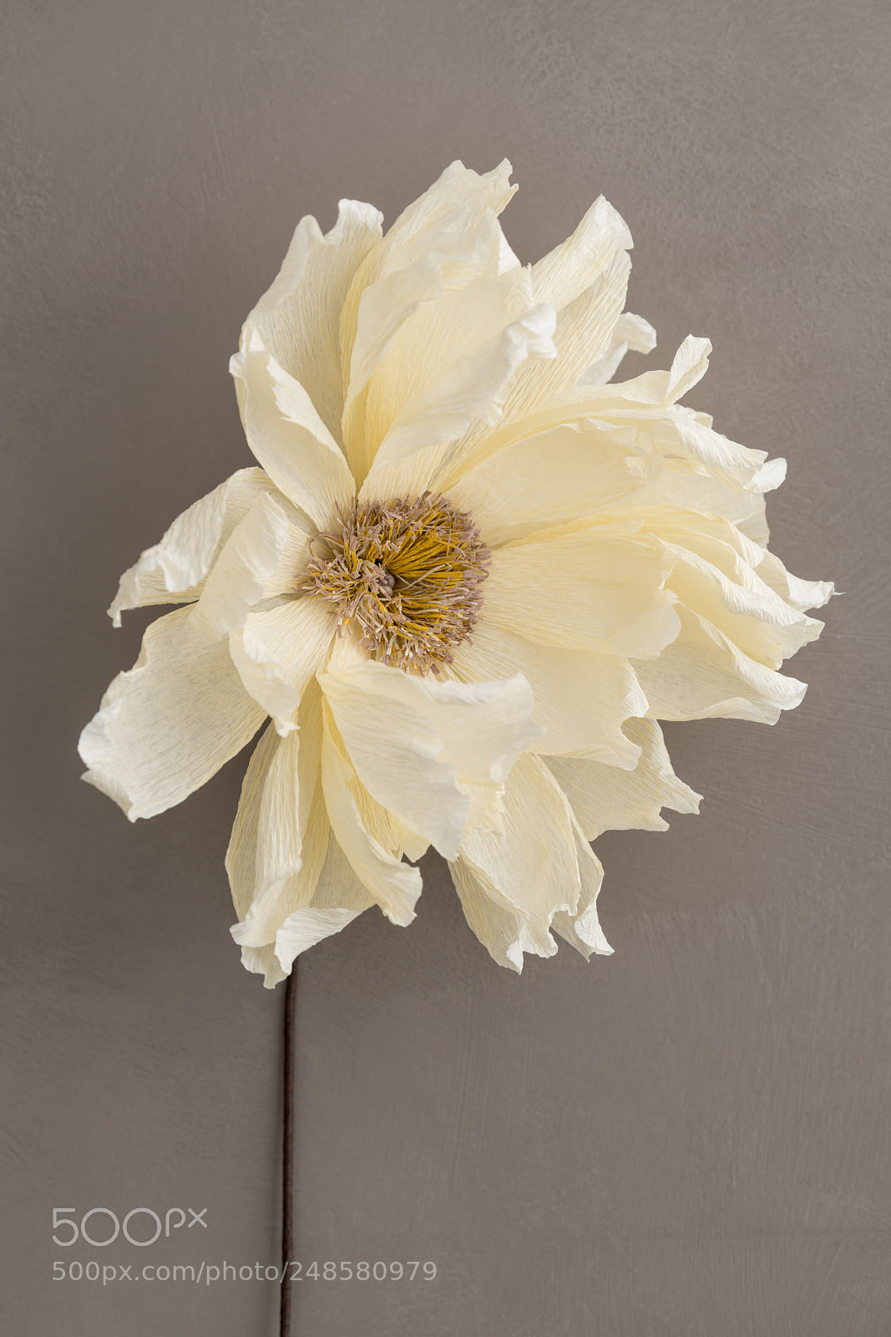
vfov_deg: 36.2
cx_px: 446
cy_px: 668
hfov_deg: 24.6
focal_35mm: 55
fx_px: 2041
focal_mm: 55
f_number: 7.1
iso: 100
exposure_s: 1/125
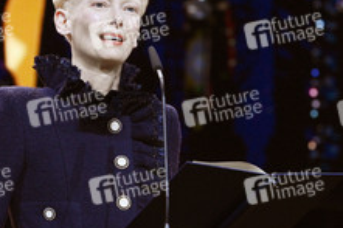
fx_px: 3008
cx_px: 88
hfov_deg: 6.5
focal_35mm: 316
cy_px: 147
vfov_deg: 4.3
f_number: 5
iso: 5000
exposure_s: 1/250
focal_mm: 155
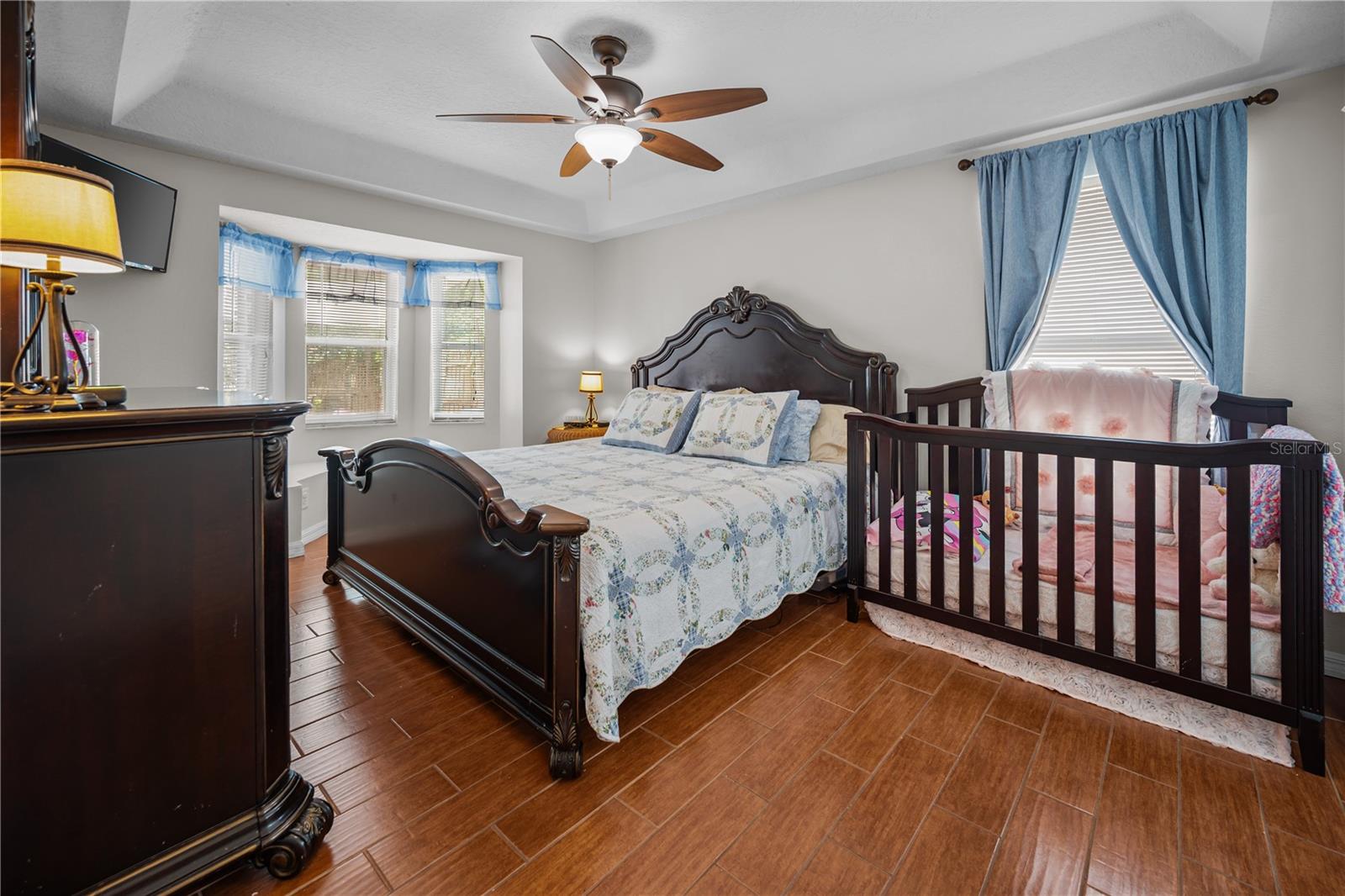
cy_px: 448
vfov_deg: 81.2
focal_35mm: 14
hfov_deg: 104.3
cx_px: 672
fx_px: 523
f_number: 4
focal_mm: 14
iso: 100
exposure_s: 1/2
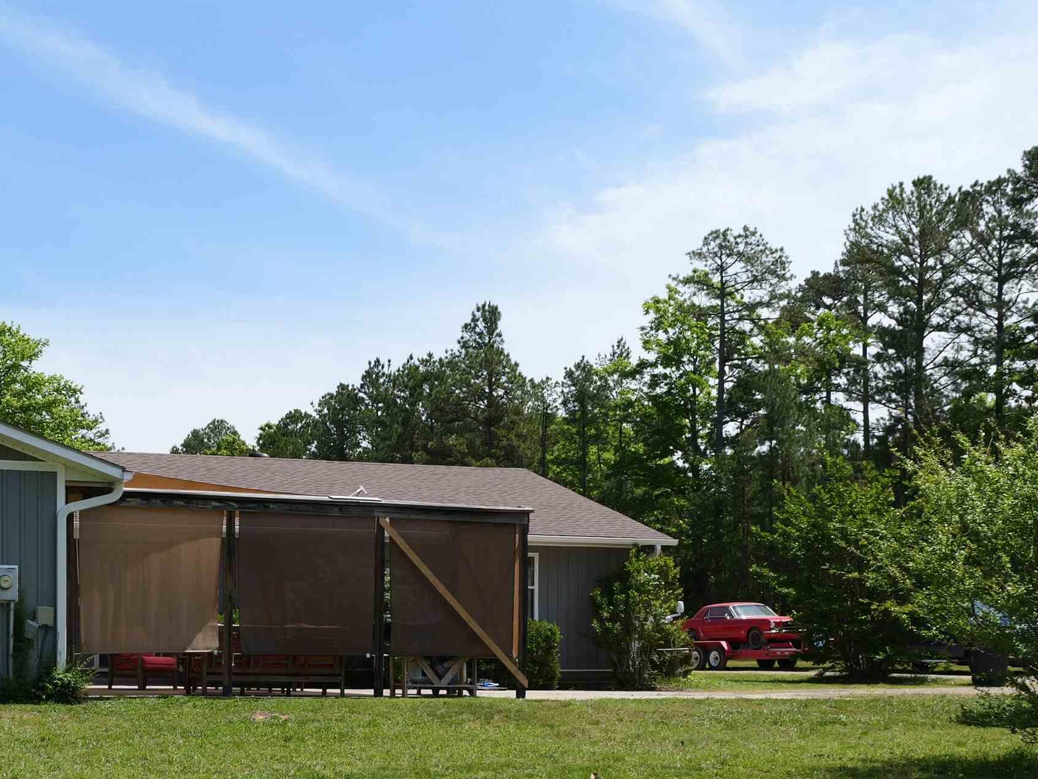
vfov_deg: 26.4
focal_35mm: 54
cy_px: 661
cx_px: 225
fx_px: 1620
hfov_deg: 34.6
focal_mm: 15
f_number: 5.6
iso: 100
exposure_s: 1/400
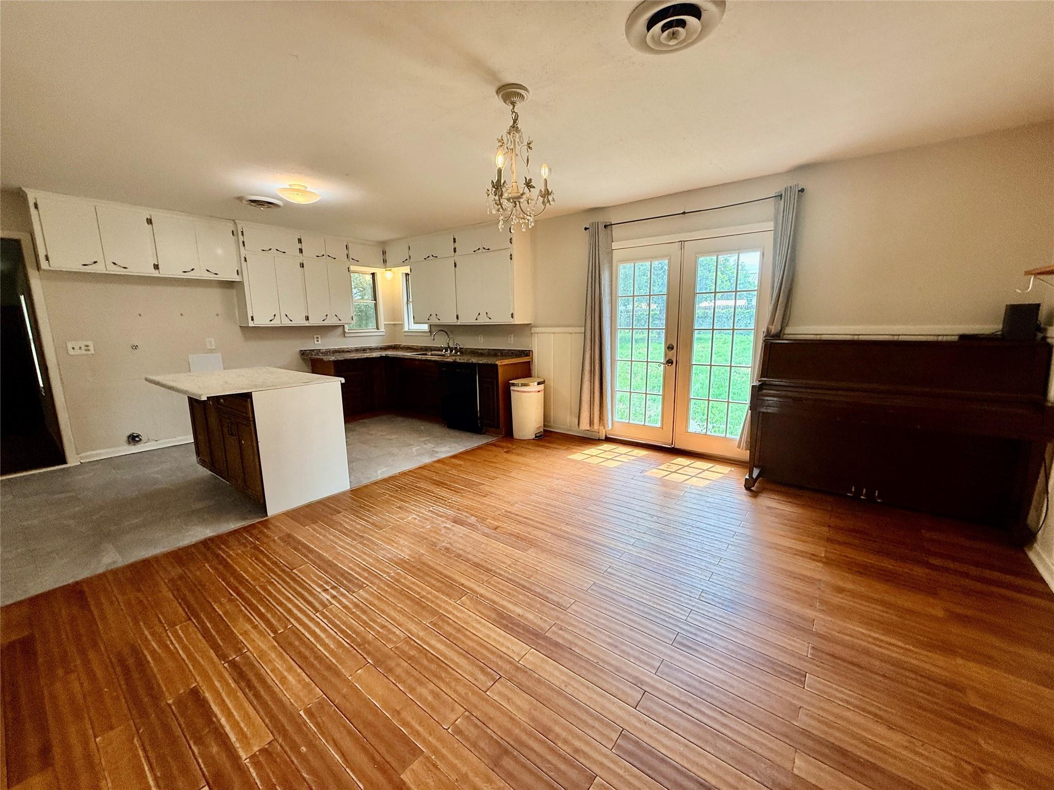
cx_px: 527
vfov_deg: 85.7
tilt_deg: -9.4
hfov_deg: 102.1
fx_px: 426
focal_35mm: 14
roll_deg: +0.4
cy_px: 395
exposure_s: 1/120
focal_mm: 2.22
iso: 64
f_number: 2.2
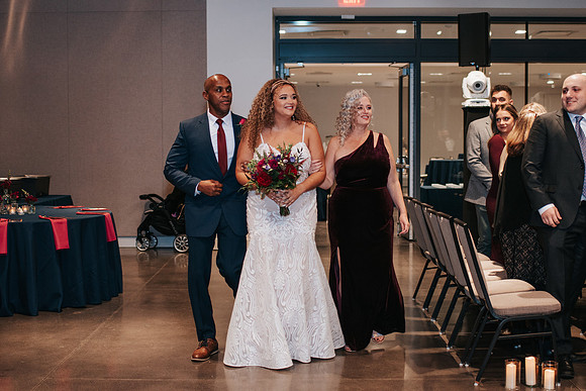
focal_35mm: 52
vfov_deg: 25.8
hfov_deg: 37.8
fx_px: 855
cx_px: 293
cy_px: 196
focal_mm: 35
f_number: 2
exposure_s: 1/200
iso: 800
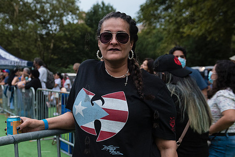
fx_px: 294
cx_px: 91
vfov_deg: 29.8
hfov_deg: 43.3
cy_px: 100
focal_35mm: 45
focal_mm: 32
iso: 2500
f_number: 4
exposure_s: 1/125
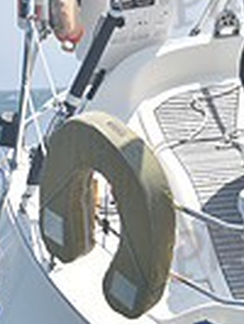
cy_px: 57
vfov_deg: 6.3
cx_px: 642
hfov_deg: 4.6
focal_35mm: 314
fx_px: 2946
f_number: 8
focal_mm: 75
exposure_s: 1/1000
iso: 320
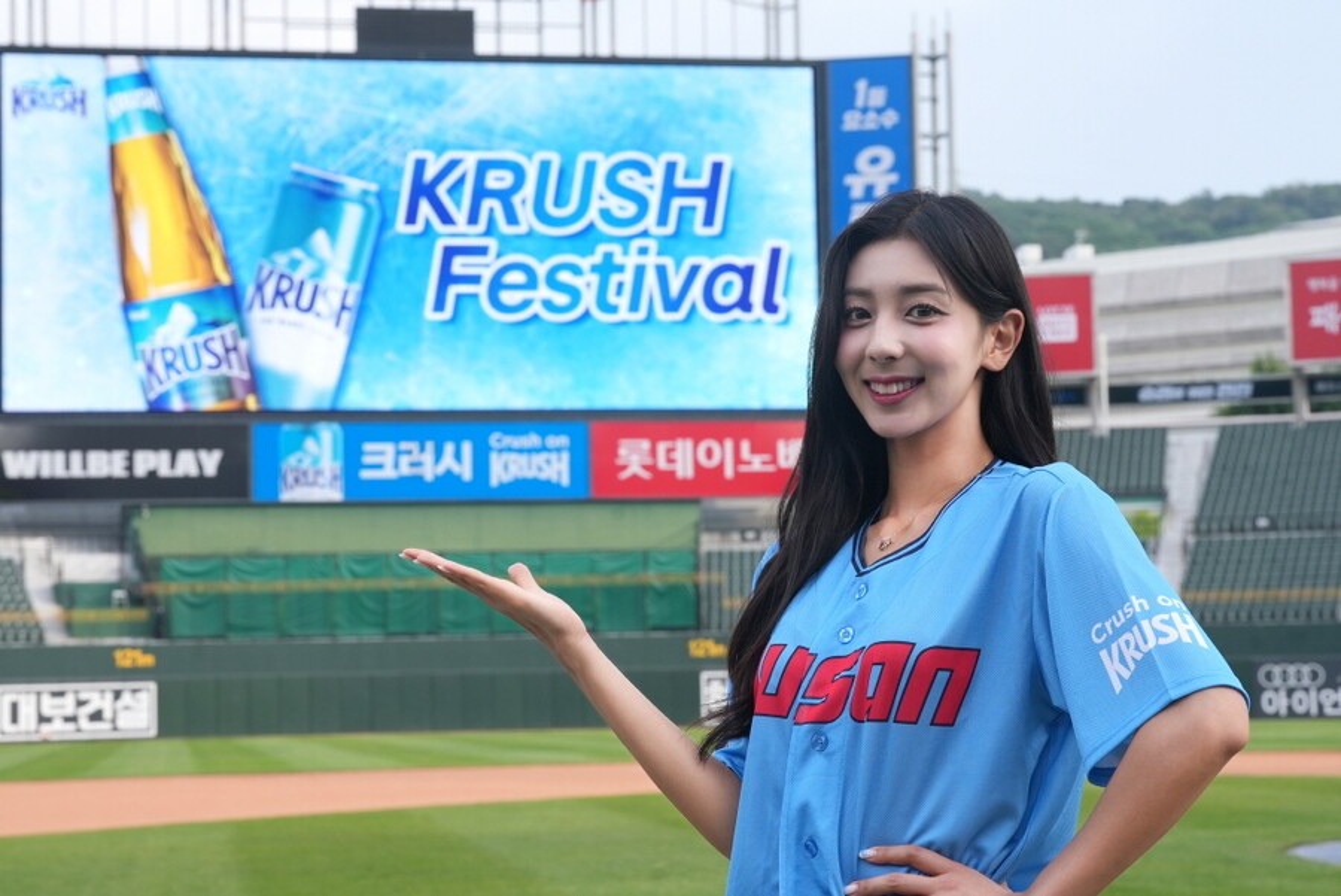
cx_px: 670
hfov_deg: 26.6
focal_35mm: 76
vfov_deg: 18.0
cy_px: 448
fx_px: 2832
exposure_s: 1/160
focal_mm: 76
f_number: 10
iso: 400
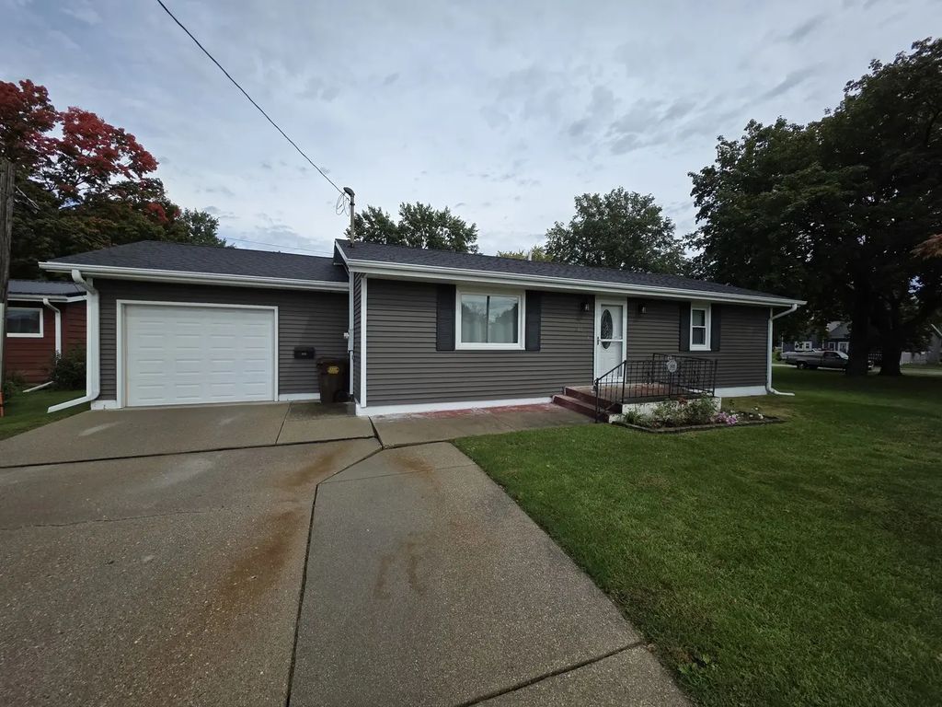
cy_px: 354
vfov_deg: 89.9
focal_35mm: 13
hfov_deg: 106.2
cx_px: 471
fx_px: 354
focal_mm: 2.2
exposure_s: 1/2066
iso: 40
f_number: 1.9
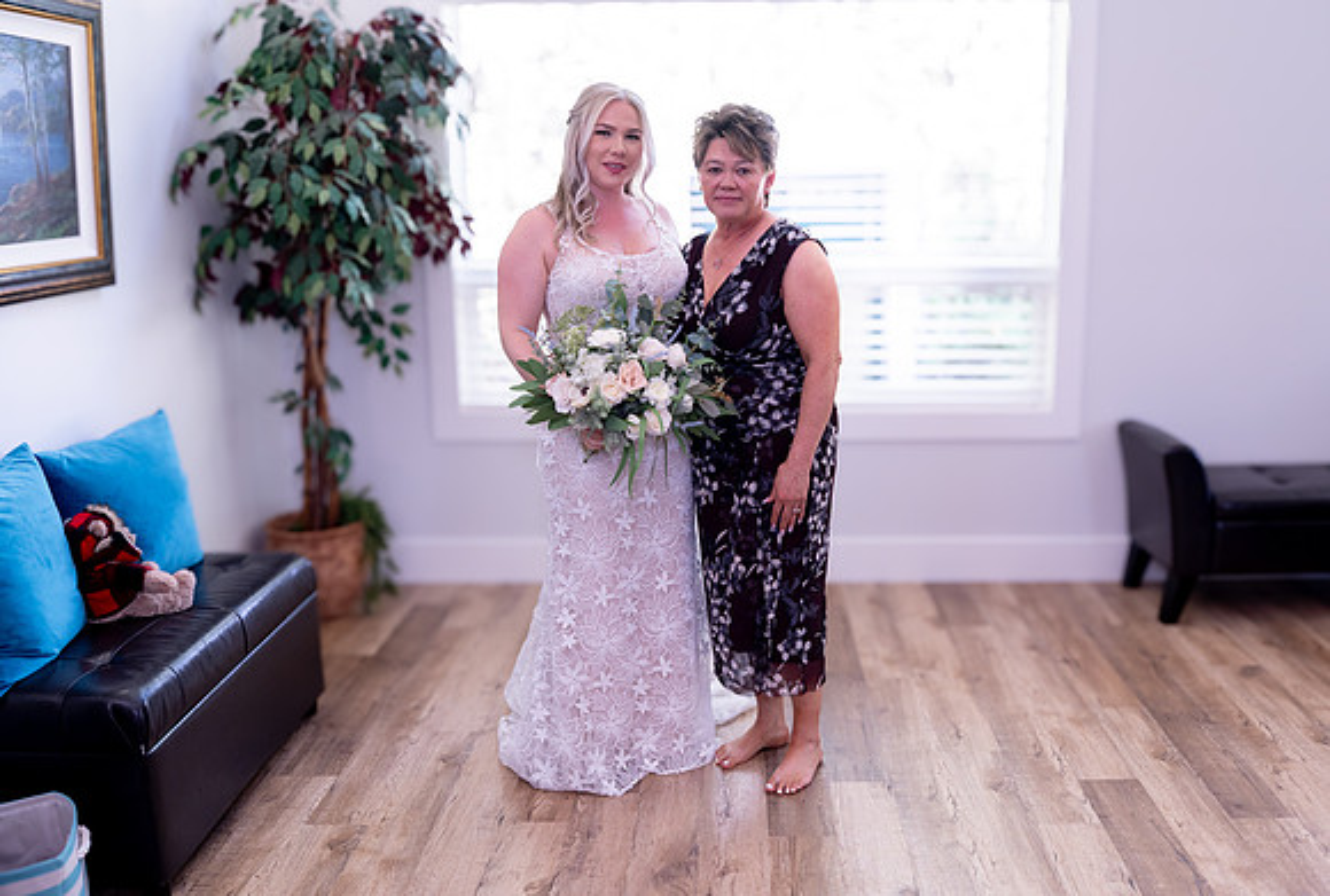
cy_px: 414
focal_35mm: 30
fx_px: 1125
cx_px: 723
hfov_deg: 61.1
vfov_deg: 43.4
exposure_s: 1/160
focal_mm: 28
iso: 800
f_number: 2.8
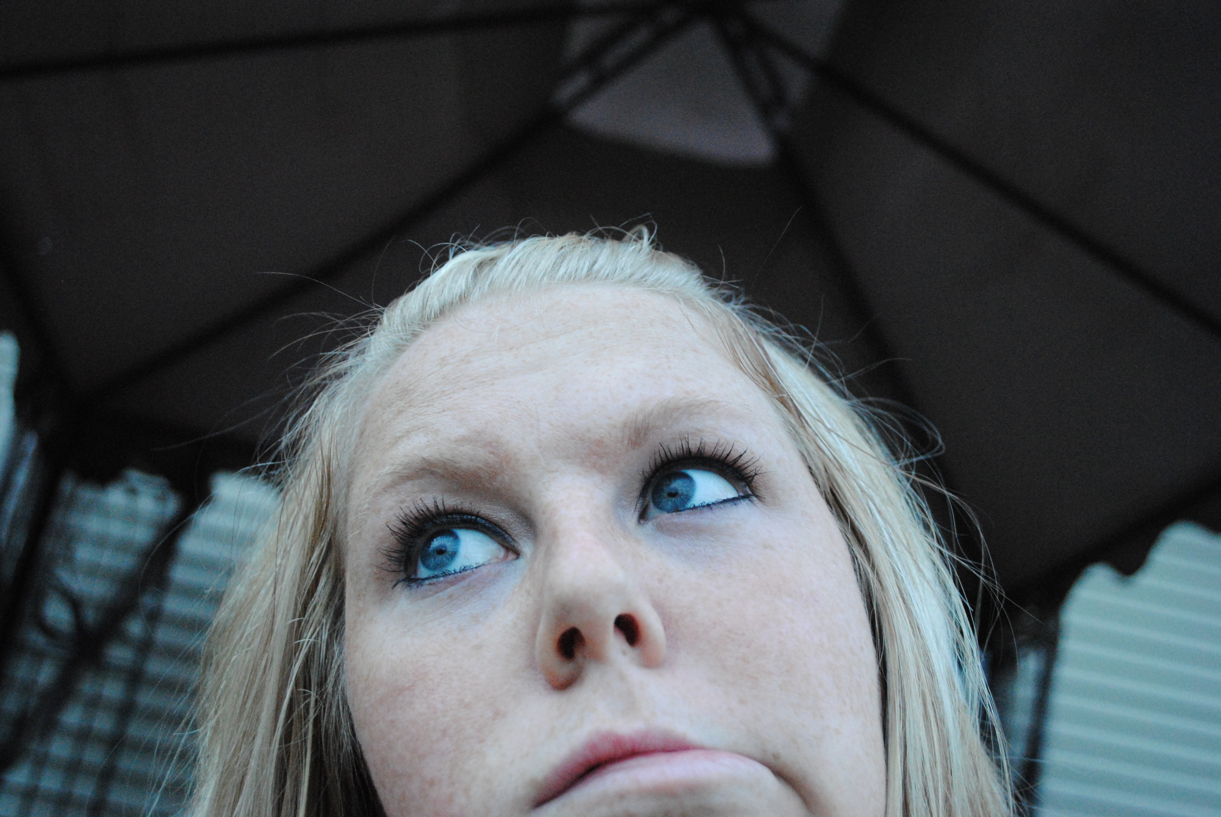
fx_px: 1426
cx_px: 610
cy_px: 408
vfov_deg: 32.0
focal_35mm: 42
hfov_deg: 46.3
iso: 1600
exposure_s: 1/25
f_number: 4.5
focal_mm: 28
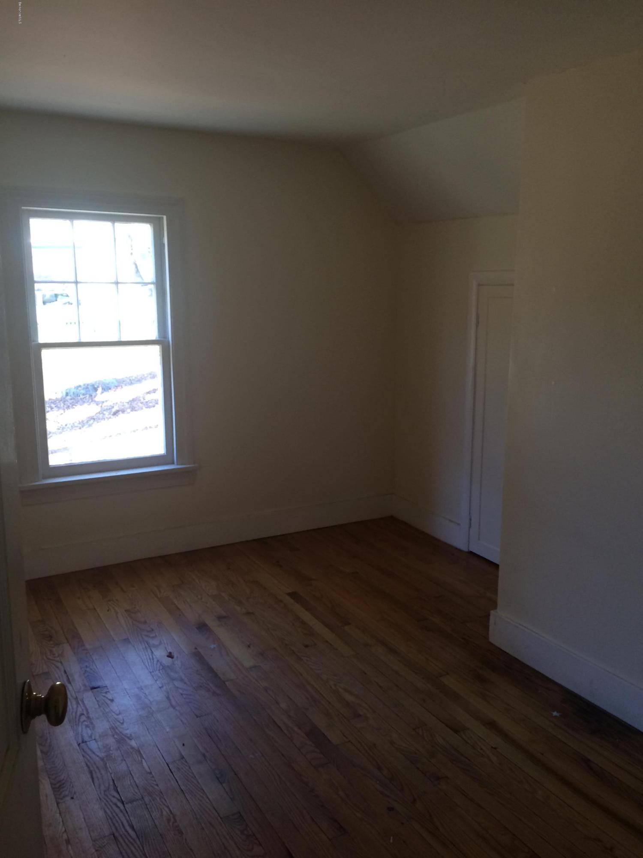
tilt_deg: -11.0
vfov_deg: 61.7
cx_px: 322
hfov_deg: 48.2
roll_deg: -0.7
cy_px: 429
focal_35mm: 29
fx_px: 718
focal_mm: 4.15
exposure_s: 1/30
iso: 40
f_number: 2.2
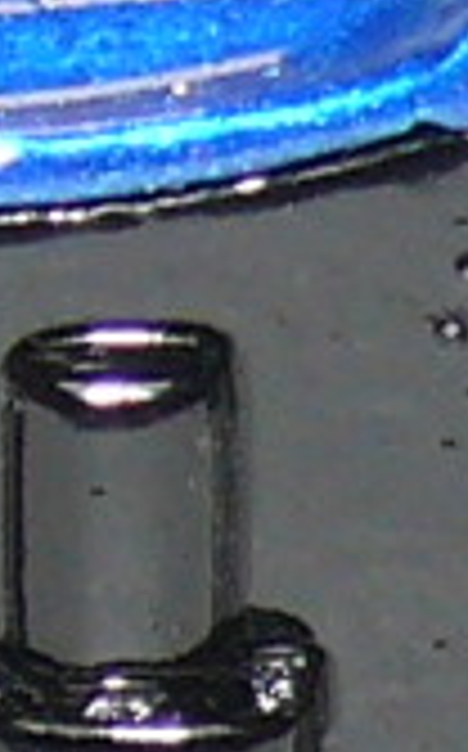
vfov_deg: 2.0
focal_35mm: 1046
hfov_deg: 1.2
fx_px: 21401
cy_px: 914
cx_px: -1044
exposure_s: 1/30
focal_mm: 13.5
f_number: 4
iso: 100
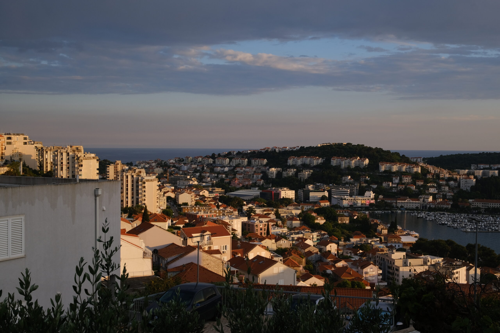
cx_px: 250
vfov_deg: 29.9
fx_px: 625
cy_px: 166
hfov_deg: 43.6
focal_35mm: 45
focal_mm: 30
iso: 200
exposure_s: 1/125
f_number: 9
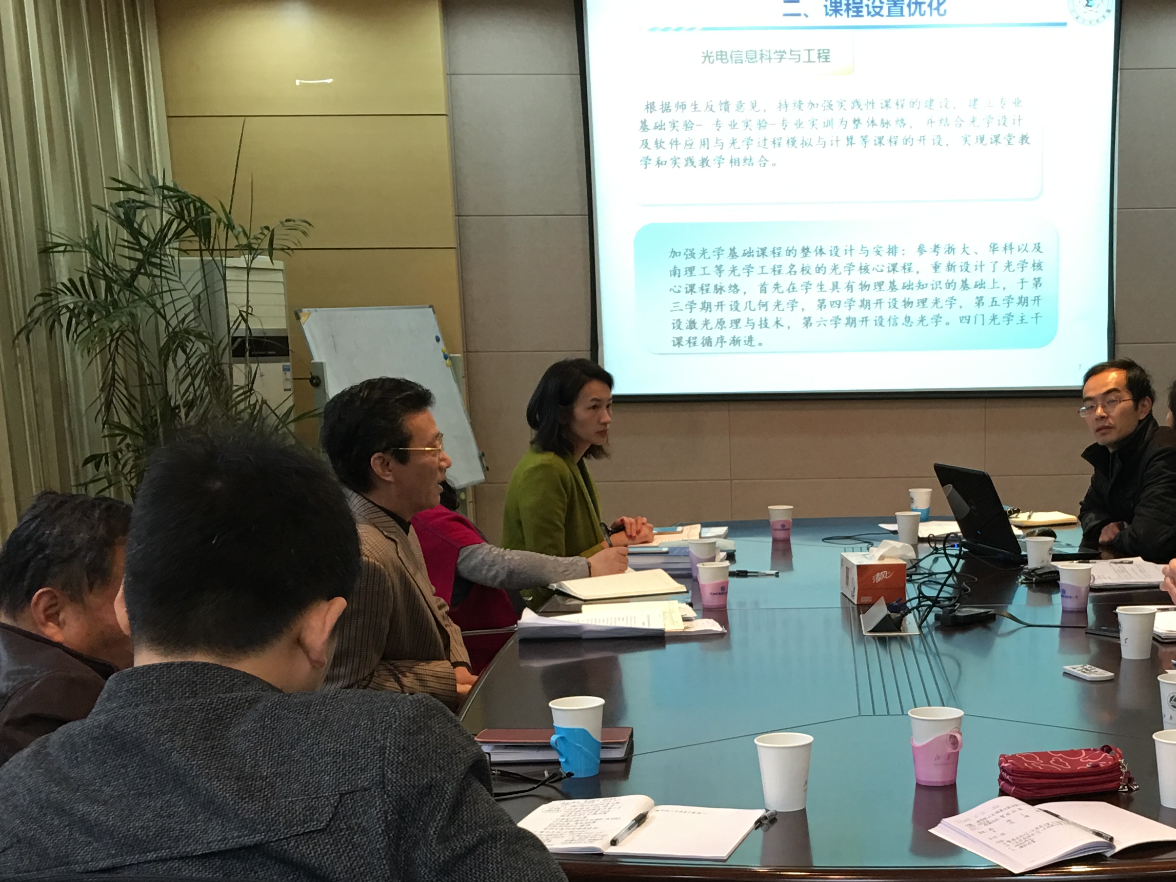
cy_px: 719
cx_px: 851
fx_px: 1733
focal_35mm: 51
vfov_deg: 27.9
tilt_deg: -11.2
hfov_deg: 36.8
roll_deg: +0.5
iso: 50
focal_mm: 4.15
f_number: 2.2
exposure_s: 1/17
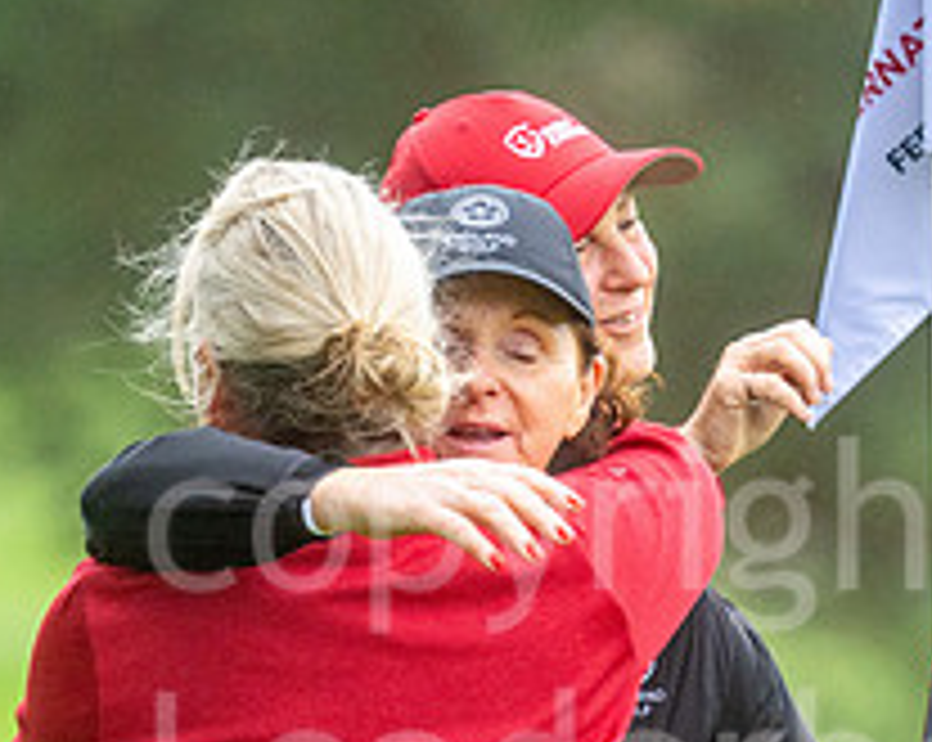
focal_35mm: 1185
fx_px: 32640
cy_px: 809
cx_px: 738
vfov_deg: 1.3
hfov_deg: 1.6
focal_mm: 300
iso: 800
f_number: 4
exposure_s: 1/500
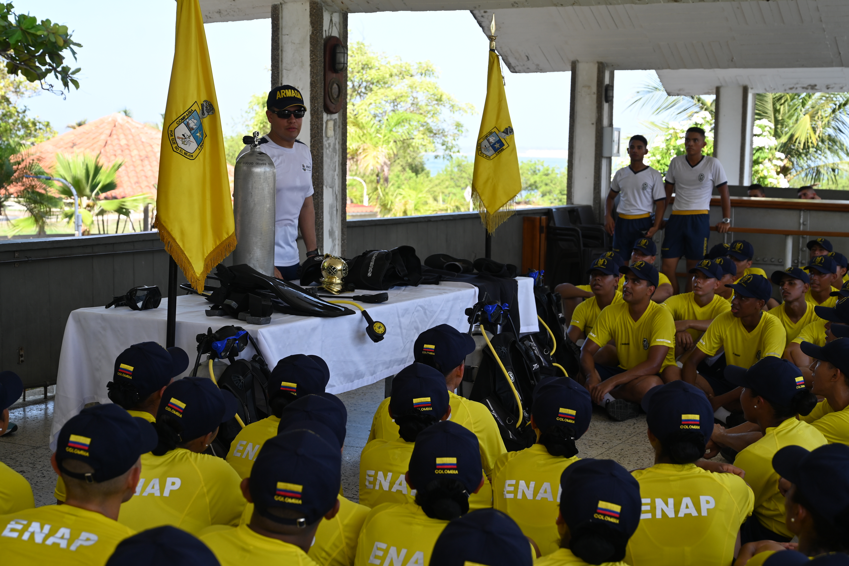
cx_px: 424
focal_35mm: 52
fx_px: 1226
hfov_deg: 38.2
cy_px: 283
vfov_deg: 26.0
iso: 200
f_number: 5.6
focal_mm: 52
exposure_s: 1/250
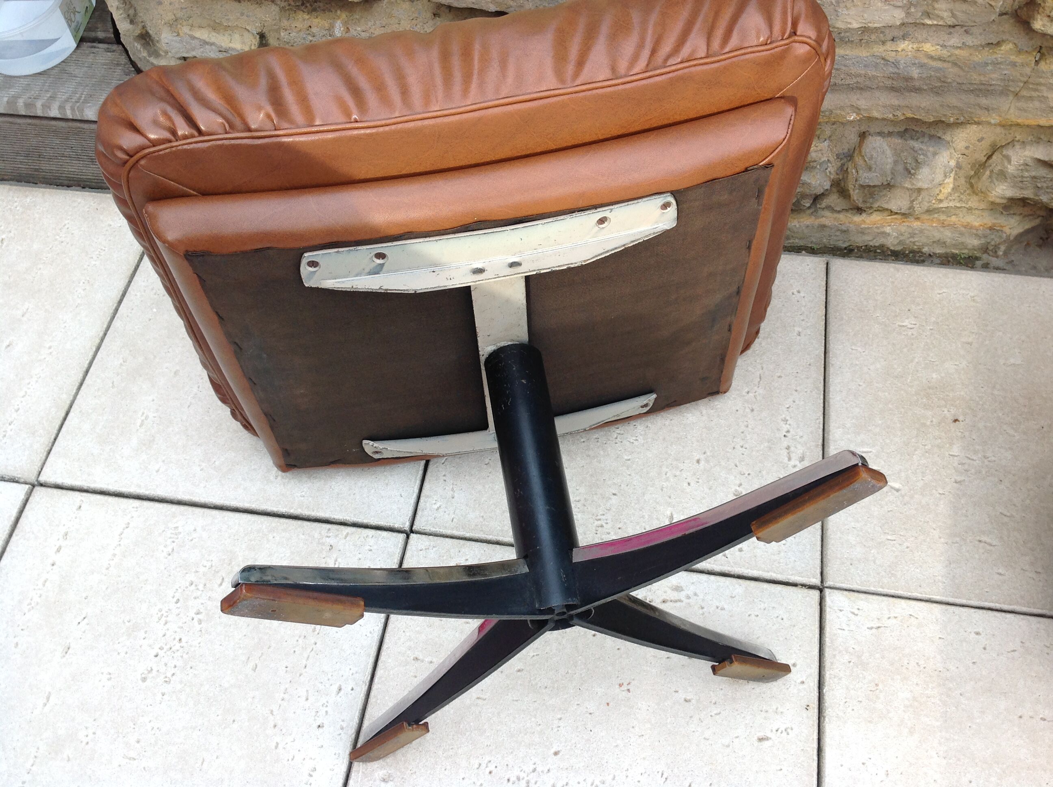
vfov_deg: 40.6
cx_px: 526
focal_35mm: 35
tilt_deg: -58.9
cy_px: 394
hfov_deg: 52.7
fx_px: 1063
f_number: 2.4
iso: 50
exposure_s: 1/254
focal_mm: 4.28
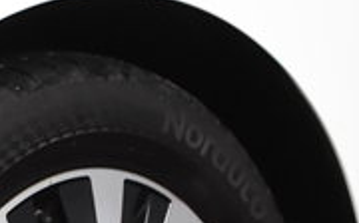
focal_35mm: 270
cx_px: -355
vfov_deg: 4.8
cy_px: 339
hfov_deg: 7.5
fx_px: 2637
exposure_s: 1/100
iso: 1600
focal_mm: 31
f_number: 5
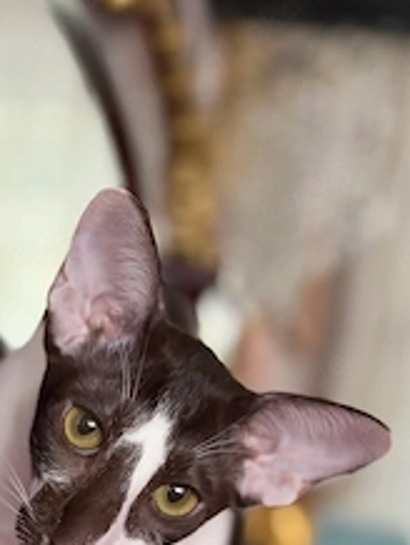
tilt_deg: +2.0
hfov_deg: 16.8
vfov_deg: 21.9
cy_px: 435
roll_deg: -8.2
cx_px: 138
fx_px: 1387
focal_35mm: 88
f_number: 1.78
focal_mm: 6.76
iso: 250
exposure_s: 1/60
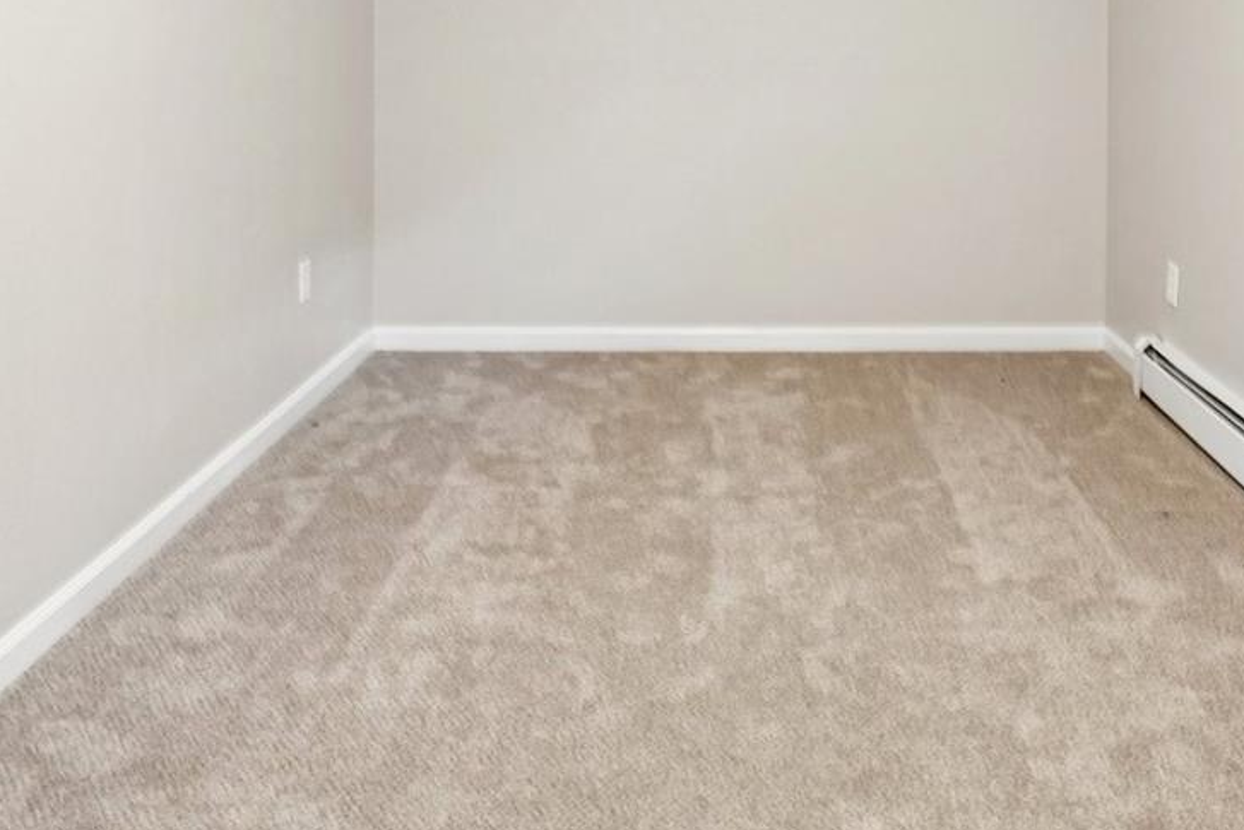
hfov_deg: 56.8
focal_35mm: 33
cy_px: 27
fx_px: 1140
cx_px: 736
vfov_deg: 36.5
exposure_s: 1/2.5
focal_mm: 10
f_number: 8
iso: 400
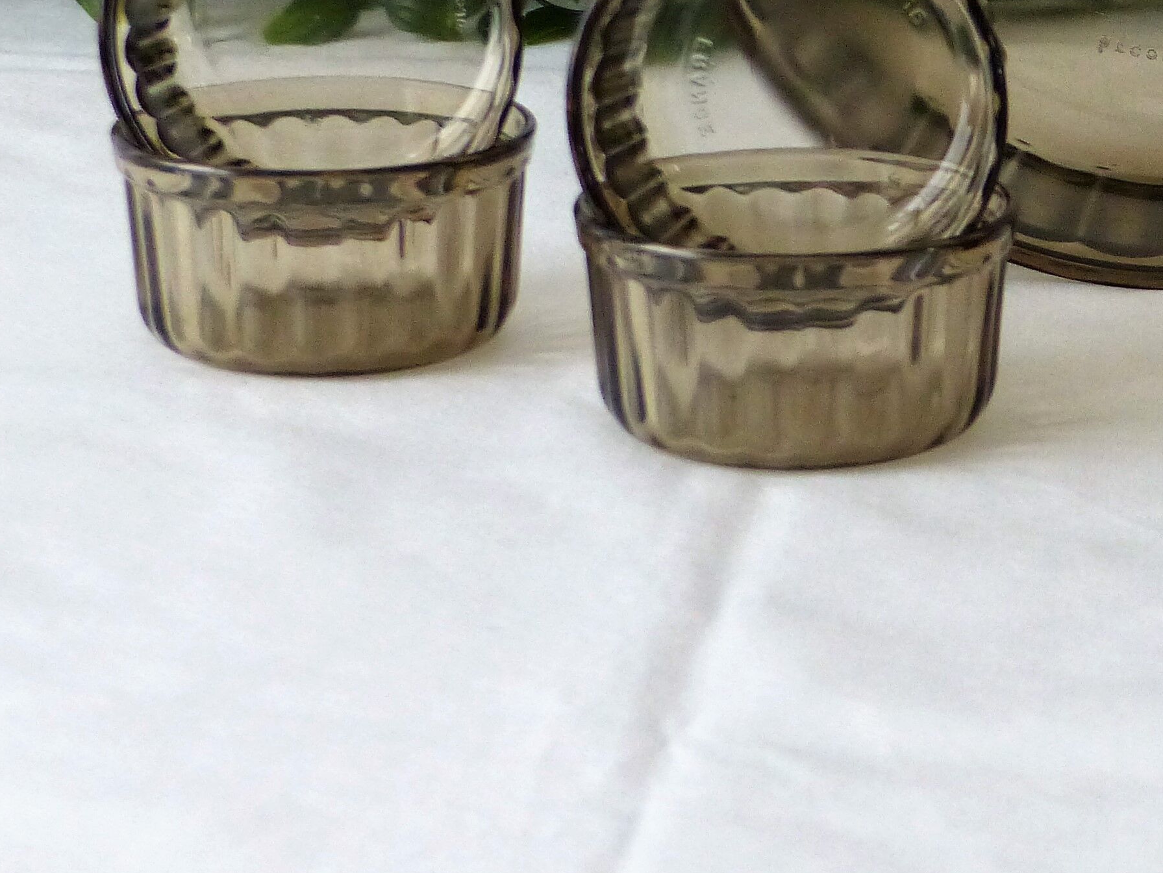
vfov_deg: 9.1
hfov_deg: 11.9
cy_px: 68
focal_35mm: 163
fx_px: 5477
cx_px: 1241
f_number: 2.8
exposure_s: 1/50
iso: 400
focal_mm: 12.5
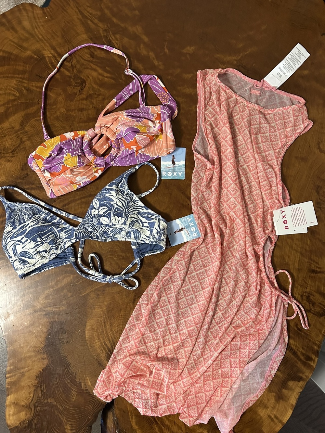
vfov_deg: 67.3
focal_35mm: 26
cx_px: 162
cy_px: 216
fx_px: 325
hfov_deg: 53.1
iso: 500
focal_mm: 5.7
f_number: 1.5
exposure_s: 1/60
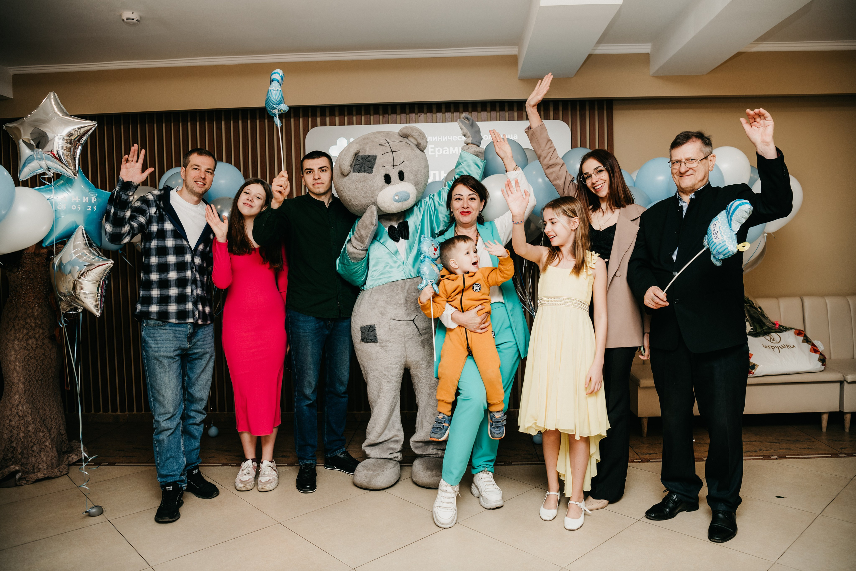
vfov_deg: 47.9
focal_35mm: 27
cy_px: 286
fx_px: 642
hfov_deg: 67.4
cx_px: 428
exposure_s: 1/160
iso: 160
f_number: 4
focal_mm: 27
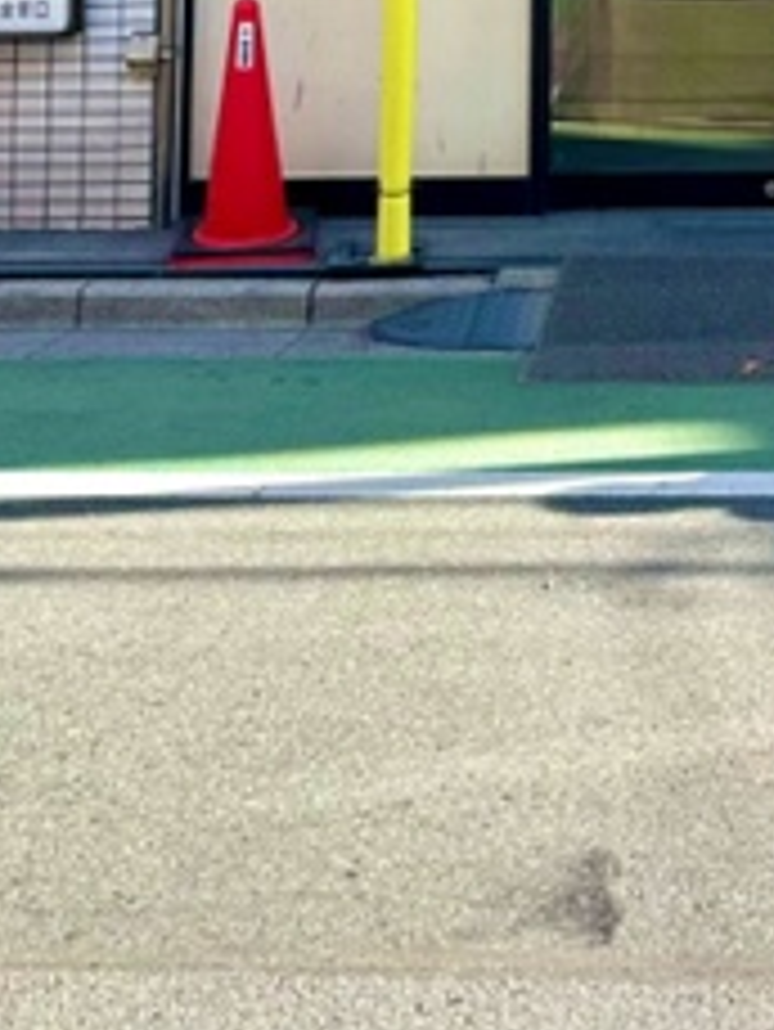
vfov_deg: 24.3
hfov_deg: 21.2
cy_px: -400
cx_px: 770
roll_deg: +2.9
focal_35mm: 67
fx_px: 1996
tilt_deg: +4.0
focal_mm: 6.86
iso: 80
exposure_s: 1/601
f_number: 1.78
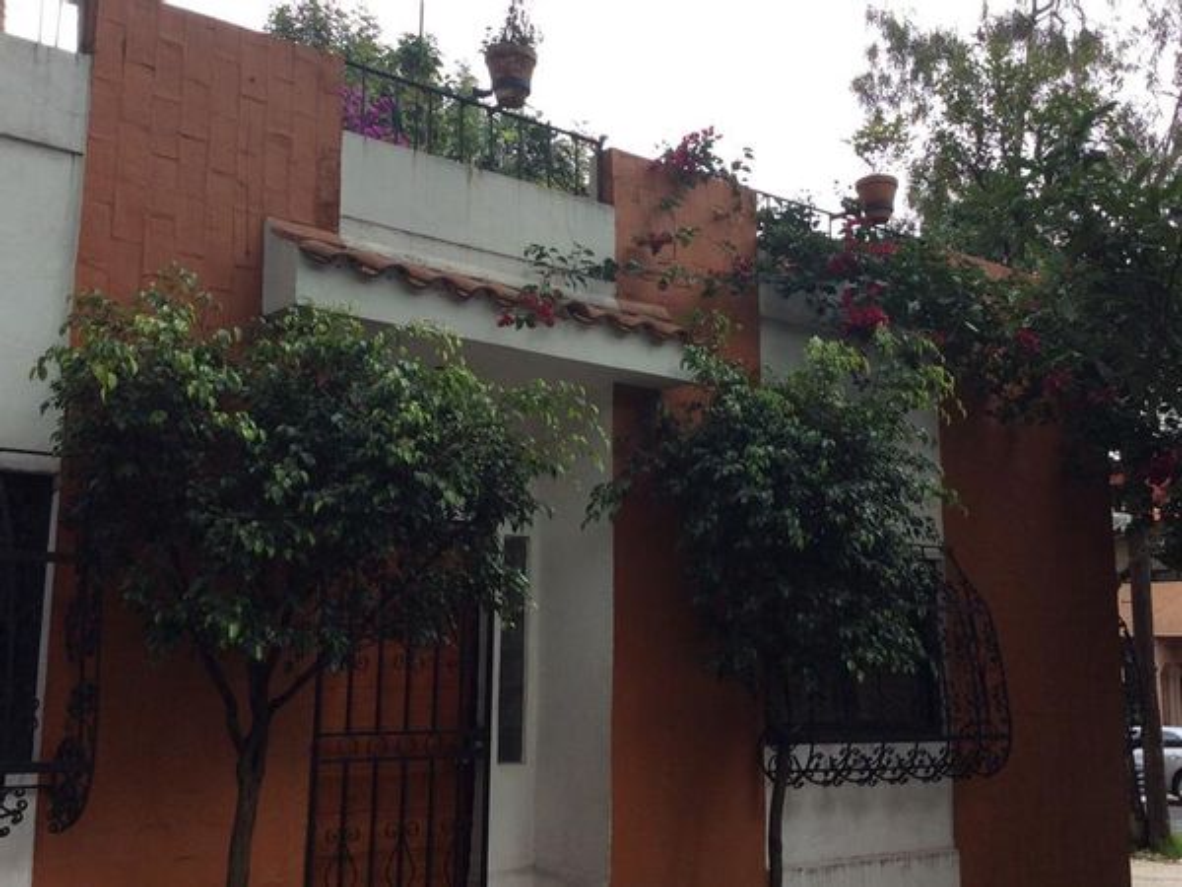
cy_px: 444
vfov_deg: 34.3
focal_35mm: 42
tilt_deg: +10.0
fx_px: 1434
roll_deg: -0.1
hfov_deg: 44.8
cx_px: 591
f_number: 2.4
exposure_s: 1/178
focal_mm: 3.3
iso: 32
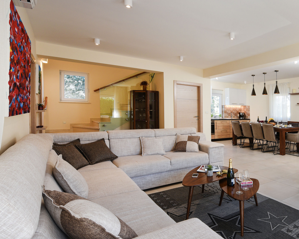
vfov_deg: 63.1
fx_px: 195
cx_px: 233
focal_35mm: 22
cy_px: 118
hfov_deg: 68.9
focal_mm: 14
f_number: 9
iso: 160
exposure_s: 1/8
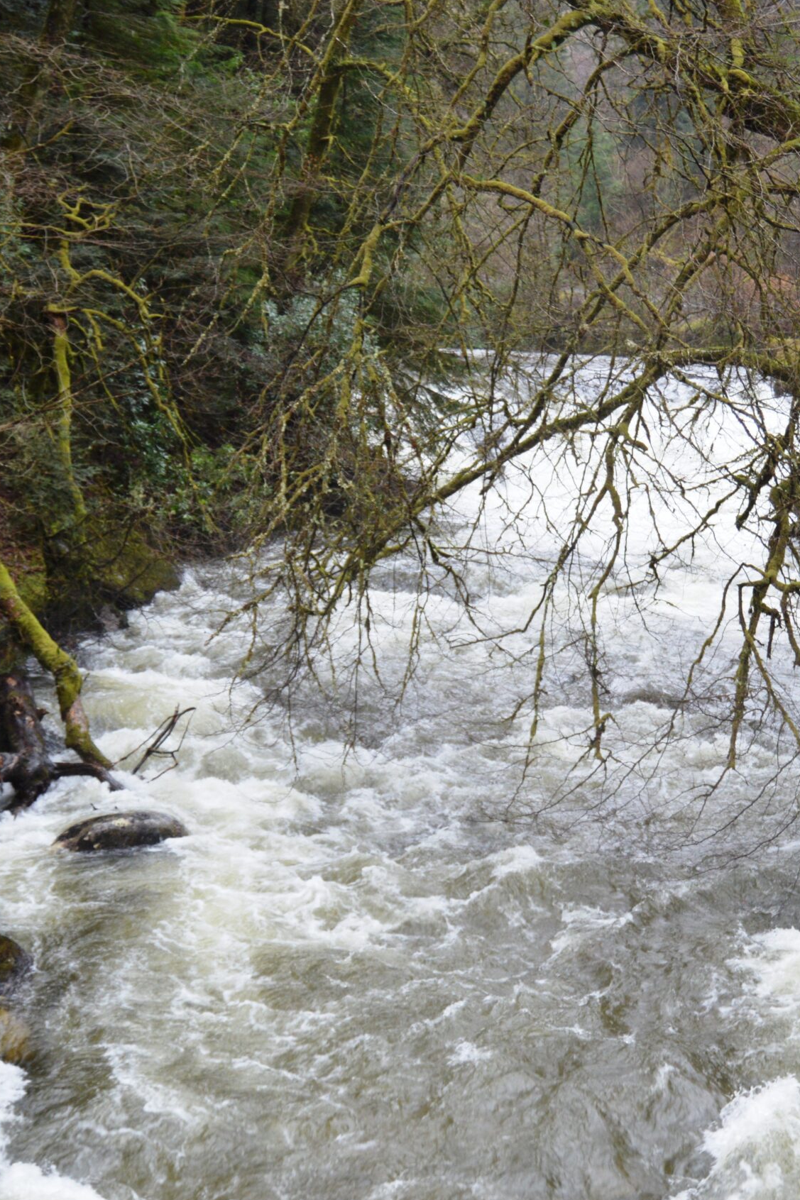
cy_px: 600
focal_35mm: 59
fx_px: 1967
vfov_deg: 33.9
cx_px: 591
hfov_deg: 22.8
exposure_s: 1/80
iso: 400
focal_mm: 26
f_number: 4.5
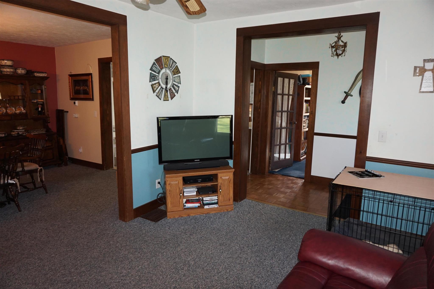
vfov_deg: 53.1
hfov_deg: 73.8
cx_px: 217
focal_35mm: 24
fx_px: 289
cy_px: 144
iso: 1000
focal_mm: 16
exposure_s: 1/160
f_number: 3.5
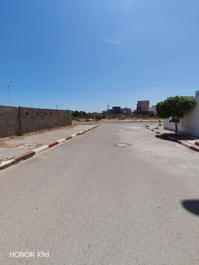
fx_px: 130
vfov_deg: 91.0
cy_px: 132
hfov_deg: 74.7
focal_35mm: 17
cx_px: 100
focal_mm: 1.42
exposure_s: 1/2529
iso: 100
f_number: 2.2
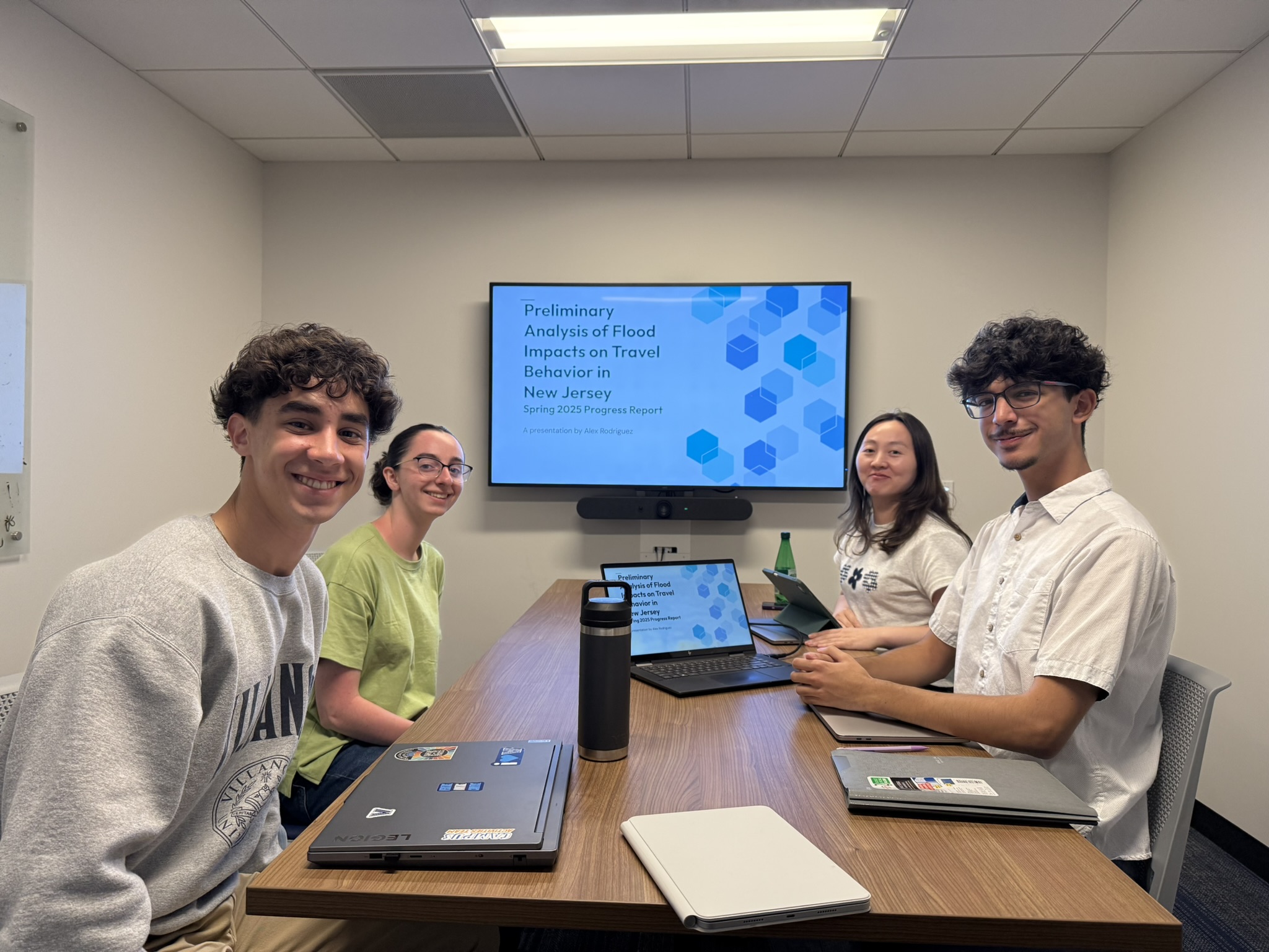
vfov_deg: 56.8
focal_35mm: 24
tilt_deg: -0.6
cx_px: 634
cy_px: 476
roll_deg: -0.4
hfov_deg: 71.6
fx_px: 880
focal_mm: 6.76
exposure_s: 1/150
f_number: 1.78
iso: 250
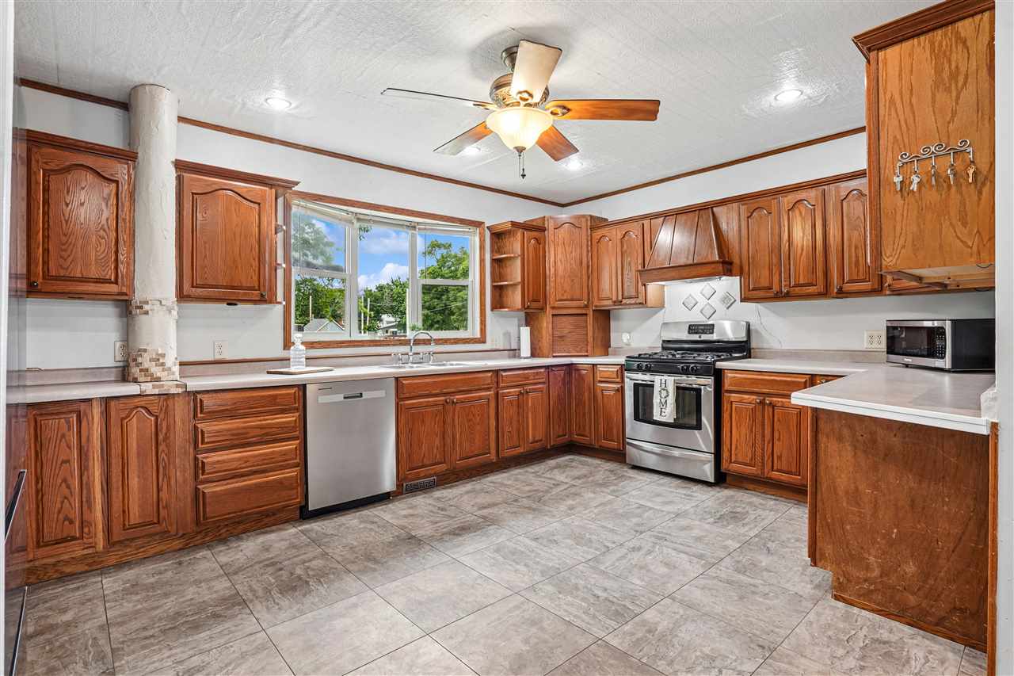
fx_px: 479
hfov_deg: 93.3
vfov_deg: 70.4
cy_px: 338
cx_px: 507
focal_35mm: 17
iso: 400
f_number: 9
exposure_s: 1/8
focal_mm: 17
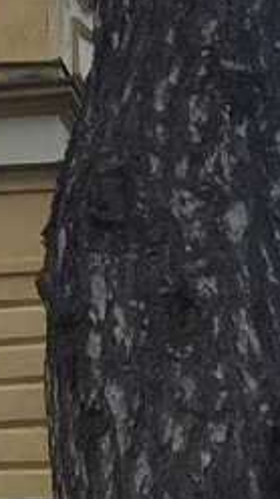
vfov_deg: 10.0
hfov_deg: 5.7
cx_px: -395
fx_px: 2700
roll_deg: -5.7
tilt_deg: +32.7
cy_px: -427
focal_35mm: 204
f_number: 2.2
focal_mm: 4.15
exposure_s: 1/1883
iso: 32
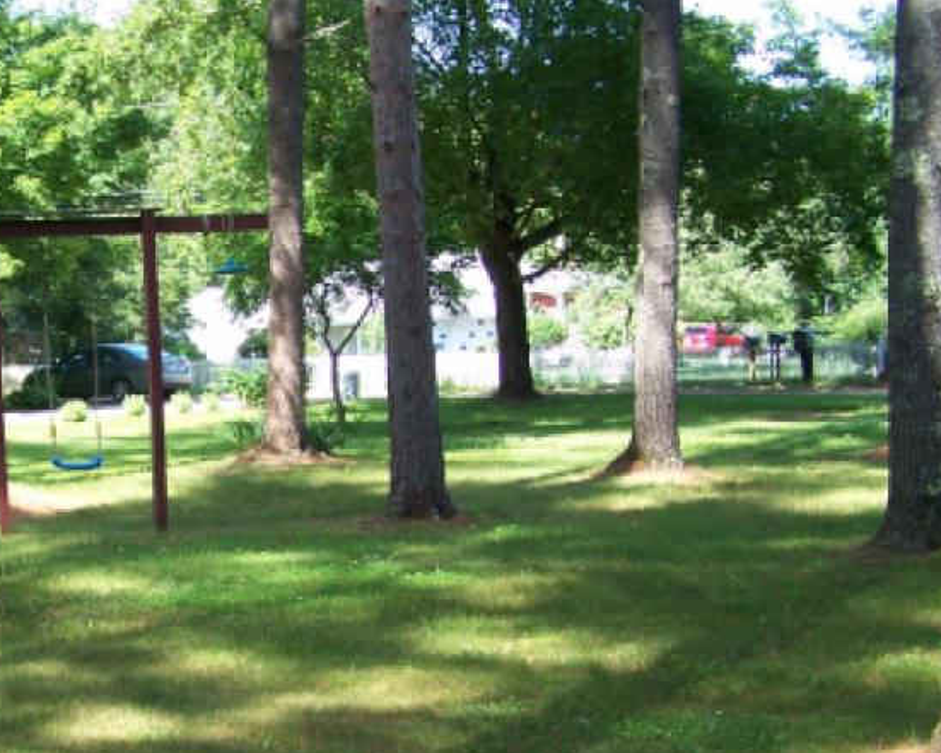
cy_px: 518
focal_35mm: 69
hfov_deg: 27.0
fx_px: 1922
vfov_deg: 22.1
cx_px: 207
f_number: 2.8
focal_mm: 6.3
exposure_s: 1/200
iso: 80
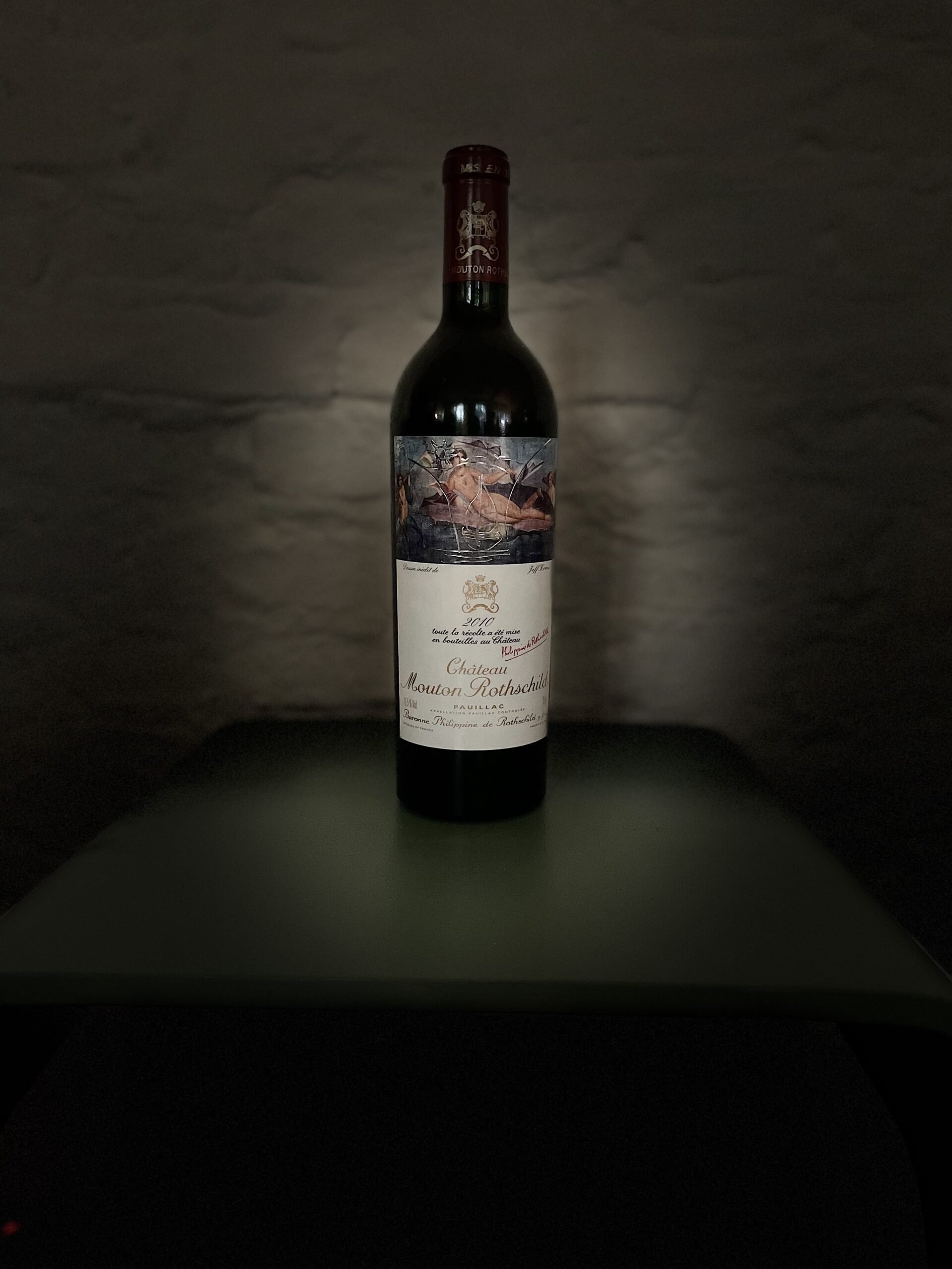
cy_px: 634
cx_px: 476
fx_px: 953
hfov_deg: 53.1
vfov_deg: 67.3
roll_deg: +0.1
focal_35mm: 26
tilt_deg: -9.3
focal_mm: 4.2
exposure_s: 1/30
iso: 1000
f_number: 1.6
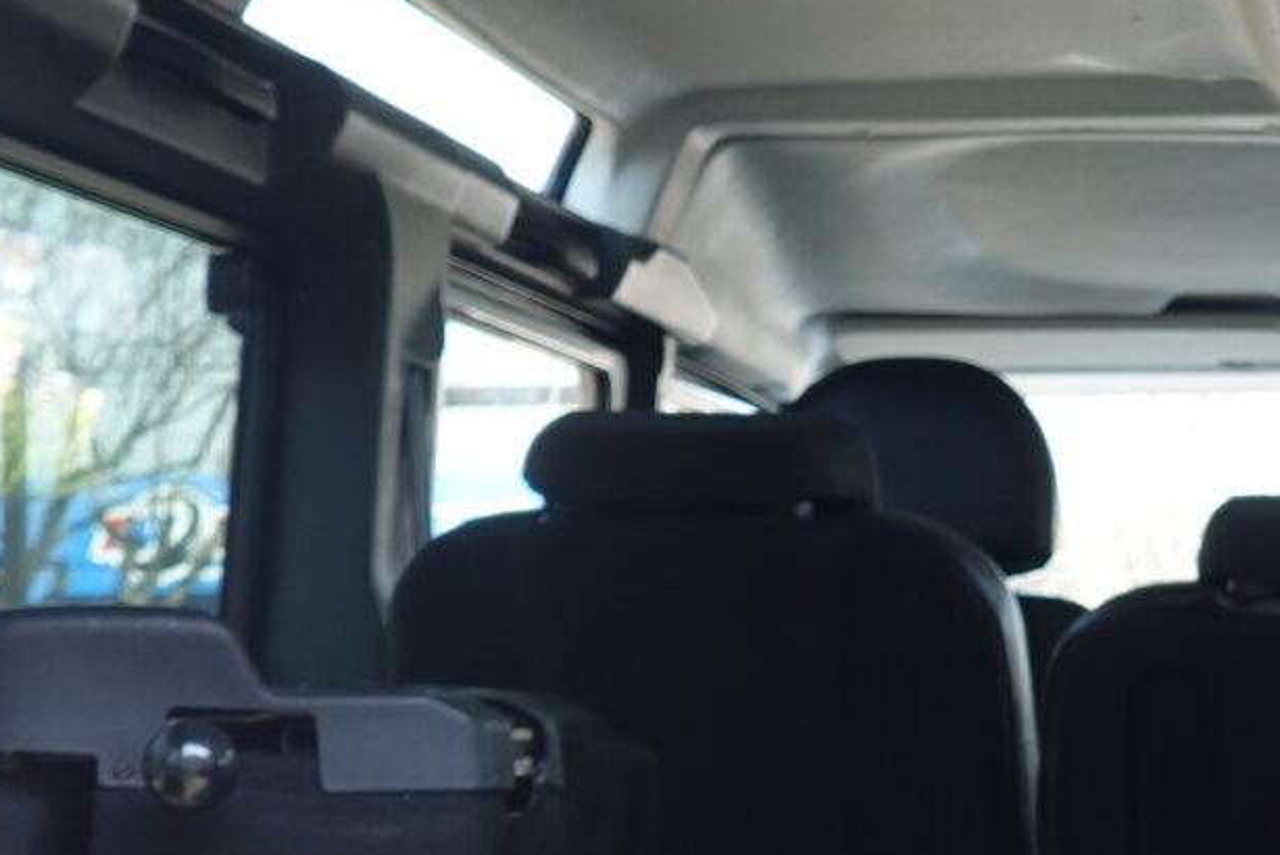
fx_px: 3557
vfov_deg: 13.5
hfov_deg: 19.4
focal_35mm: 100
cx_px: 1447
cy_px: 814
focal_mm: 9
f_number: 2.8
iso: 125
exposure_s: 1/80
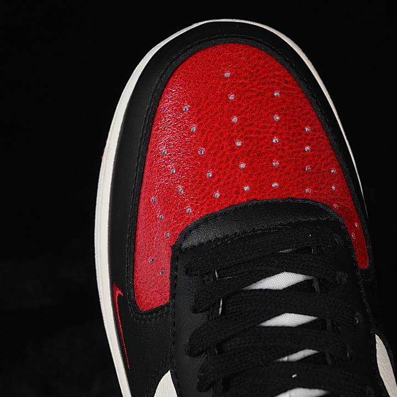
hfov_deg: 18.1
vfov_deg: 18.1
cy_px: 199
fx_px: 1246
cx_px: 246
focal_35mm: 96
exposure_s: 1/60
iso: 160
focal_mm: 50
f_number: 6.3
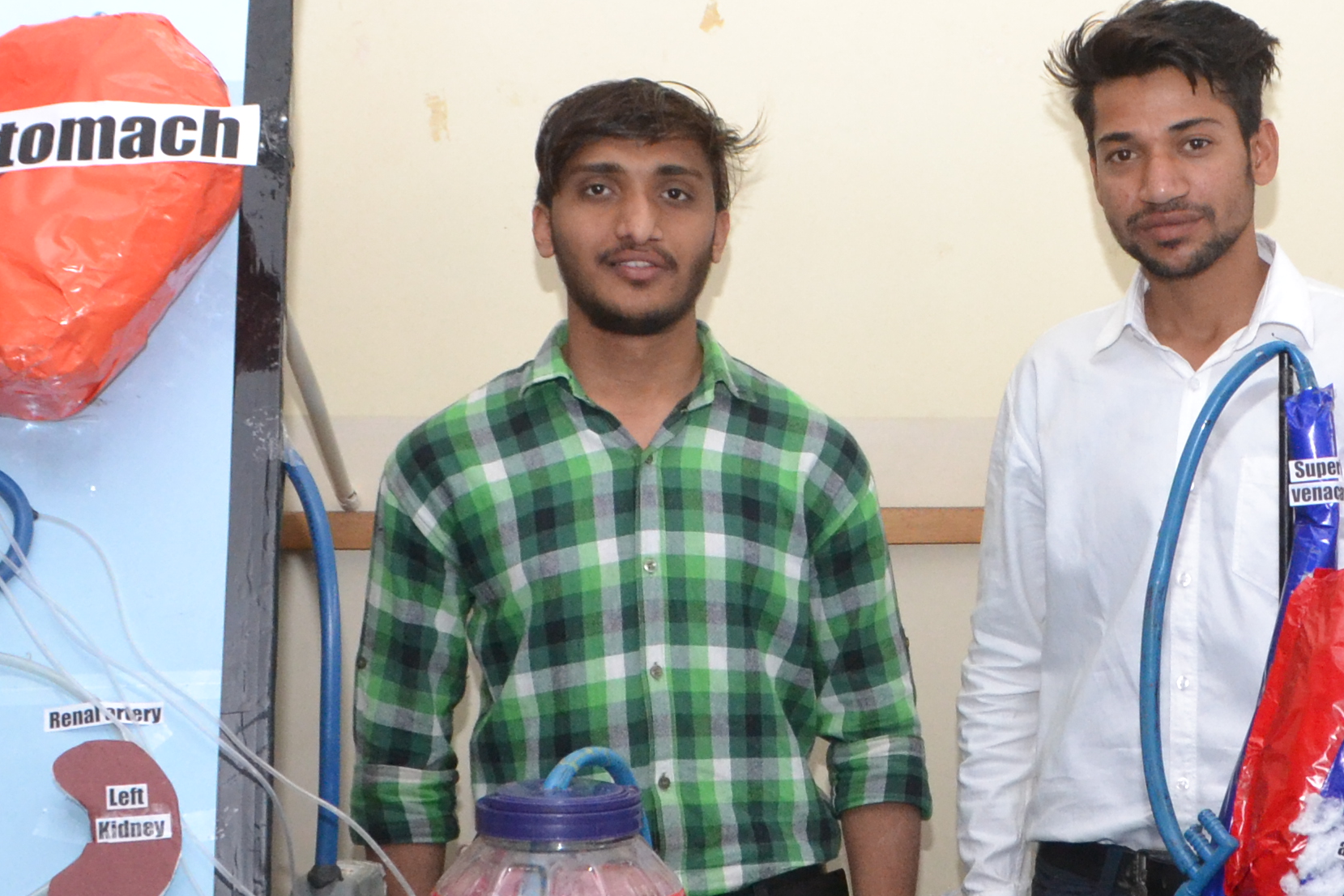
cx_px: 1081
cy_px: 373
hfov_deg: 26.5
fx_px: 2800
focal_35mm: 75
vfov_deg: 18.2
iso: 1600
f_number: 7.1
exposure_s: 1/200
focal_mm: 18
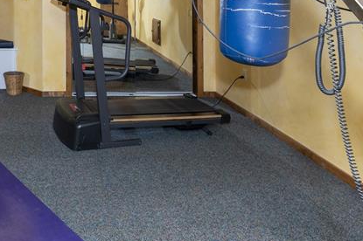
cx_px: 41
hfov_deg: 47.1
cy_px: -22
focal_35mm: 37
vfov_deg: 31.9
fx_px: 373
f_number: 8
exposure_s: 1/160
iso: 1250
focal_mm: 15
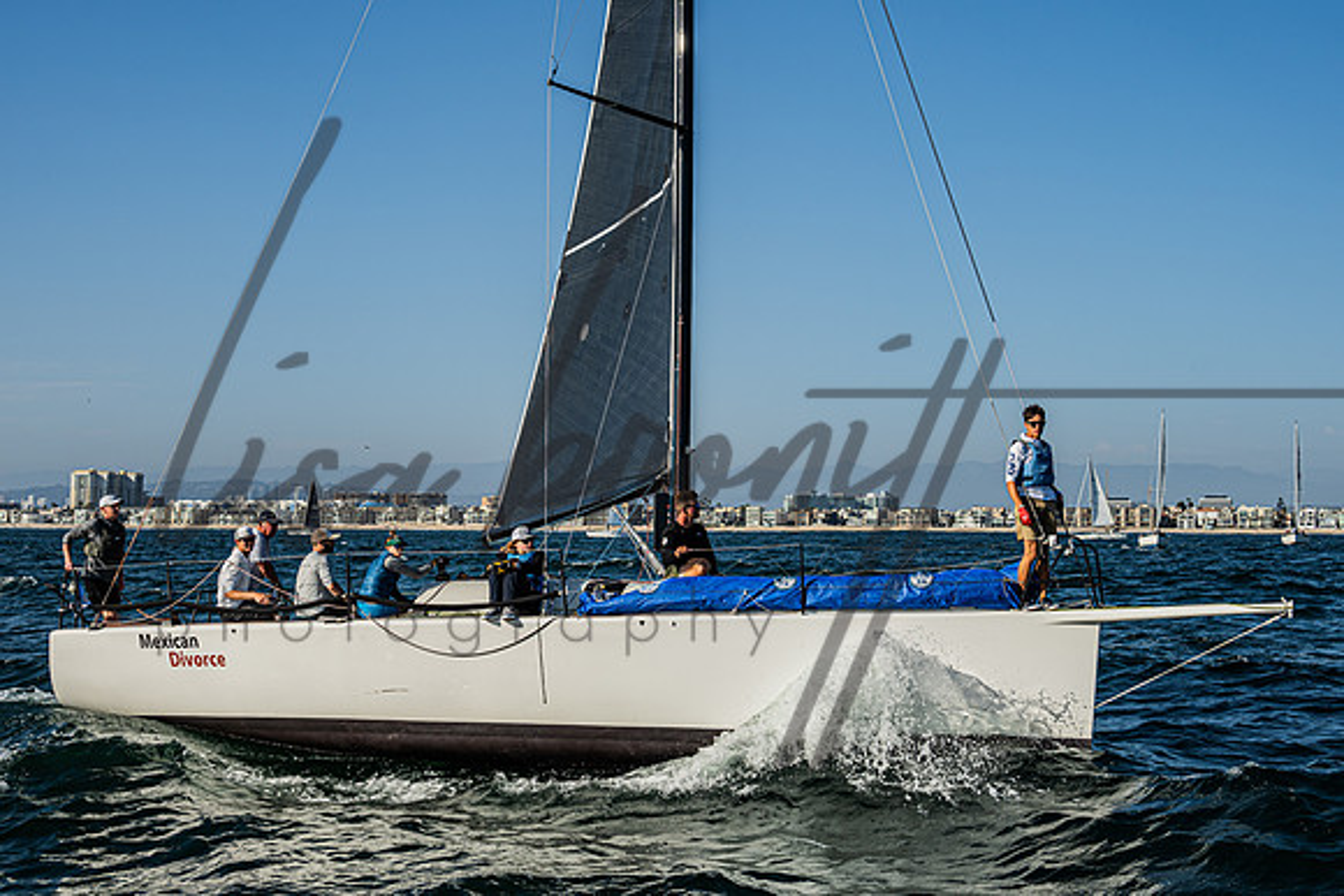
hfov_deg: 39.8
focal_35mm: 50
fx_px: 1858
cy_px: 414
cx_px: 660
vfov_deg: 27.1
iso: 100
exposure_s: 1/1250
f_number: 5
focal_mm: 40
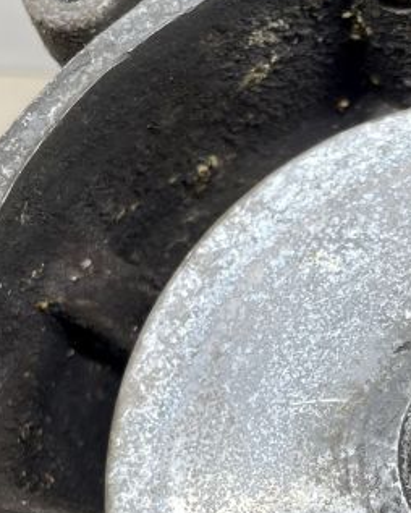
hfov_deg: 15.5
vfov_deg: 19.7
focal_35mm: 96
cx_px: 471
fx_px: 1458
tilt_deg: -77.5
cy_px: 435
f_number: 1.6
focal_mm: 4.2
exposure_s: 1/100
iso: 100
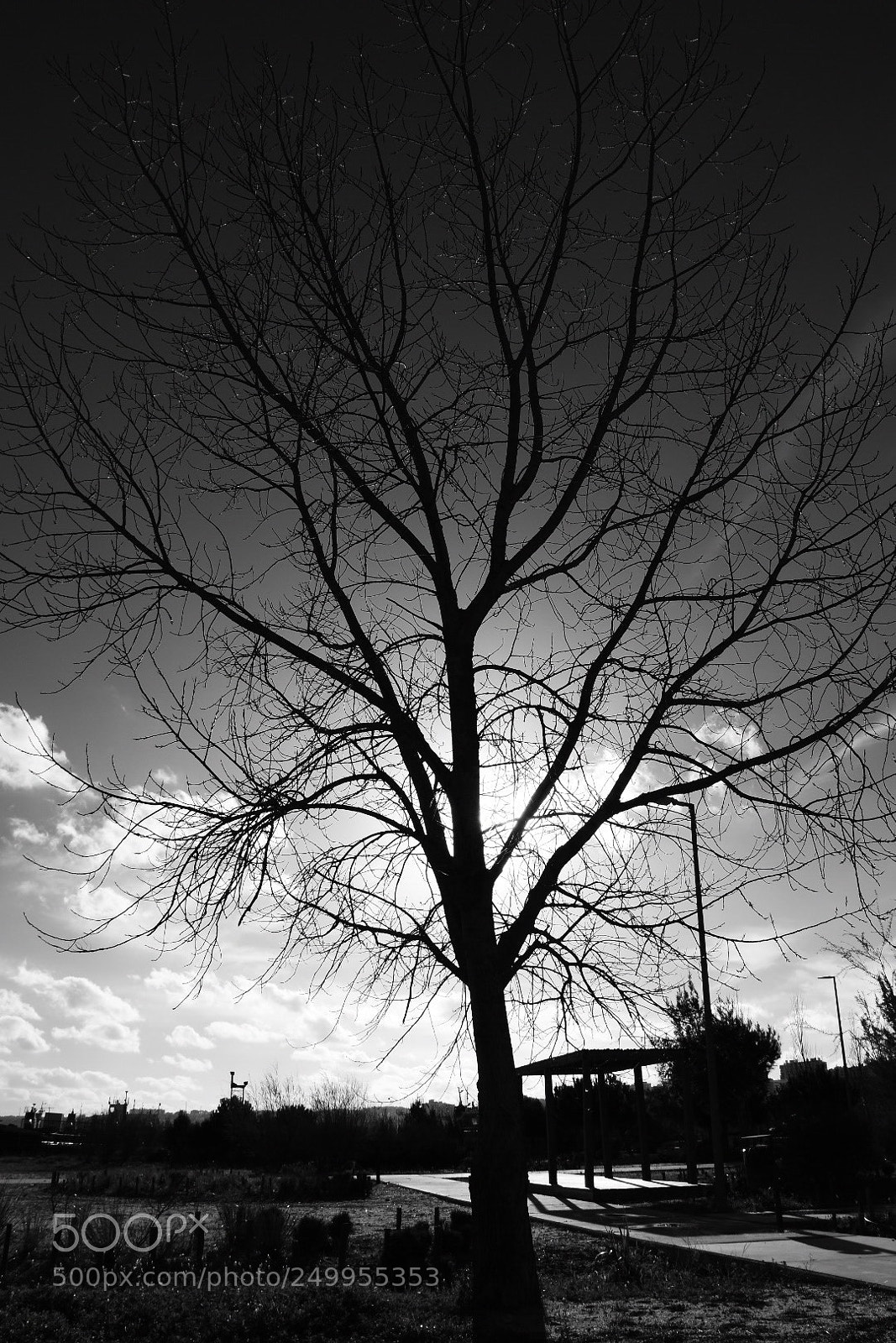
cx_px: 448
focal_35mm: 27
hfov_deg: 47.9
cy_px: 672
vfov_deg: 67.4
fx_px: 1008
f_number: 11
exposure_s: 1/320
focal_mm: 18
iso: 100
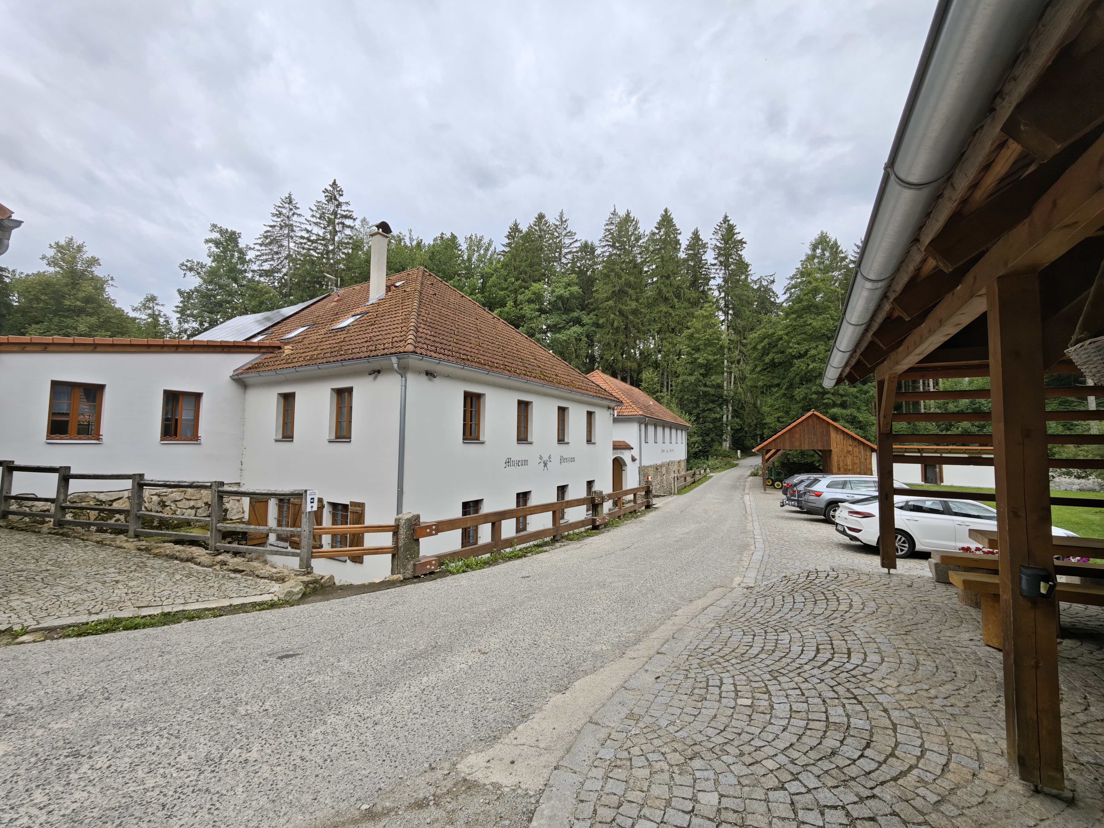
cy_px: 414
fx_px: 446
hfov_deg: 102.1
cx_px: 552
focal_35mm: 14
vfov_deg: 85.7
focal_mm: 2.13
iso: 50
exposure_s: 1/269
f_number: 2.2
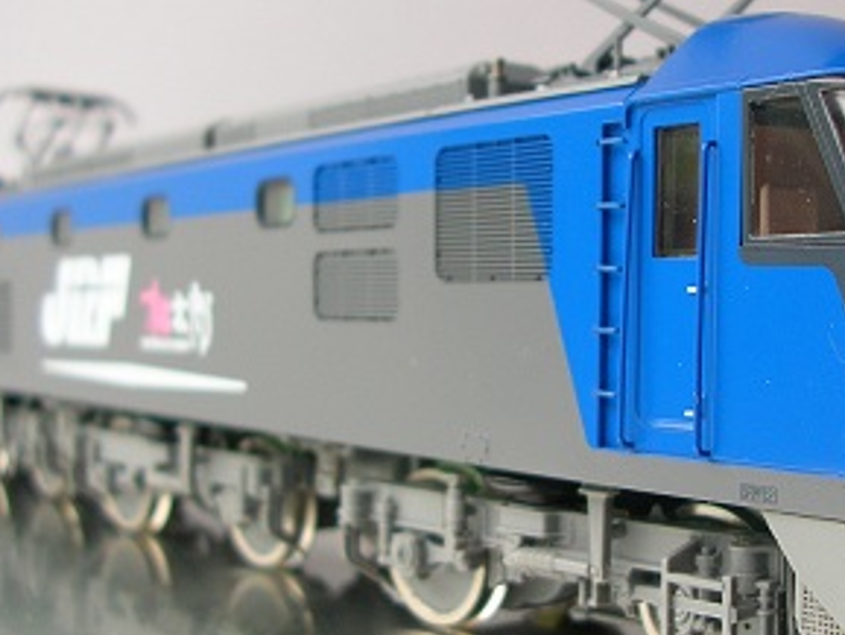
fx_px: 1465
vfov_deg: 24.4
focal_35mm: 60
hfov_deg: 31.9
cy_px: 309
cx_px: 560
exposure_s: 1/49.7
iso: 50
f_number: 2.8
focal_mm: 5.8
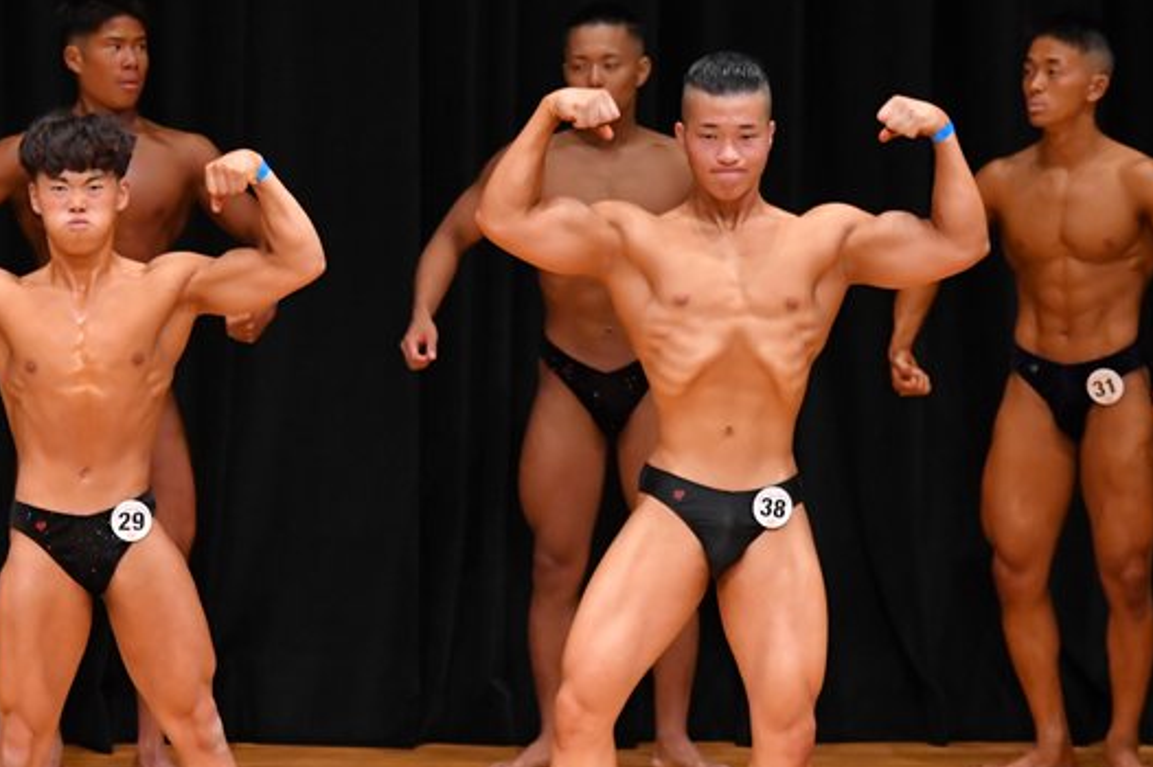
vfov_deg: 3.4
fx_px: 12739
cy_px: 506
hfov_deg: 5.2
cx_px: 444
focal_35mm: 398
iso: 4000
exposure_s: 1/400
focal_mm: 180
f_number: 5.6
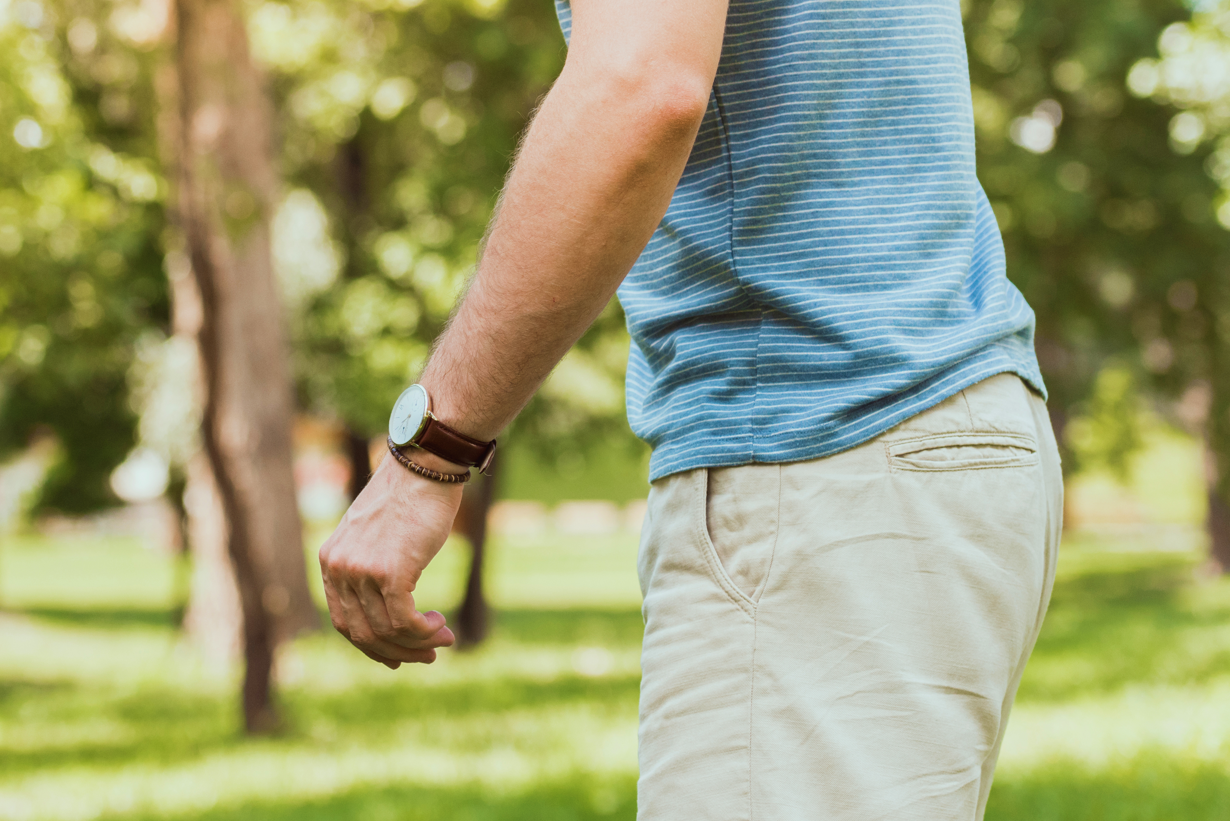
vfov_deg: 10.4
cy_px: 194
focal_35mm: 132
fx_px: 4511
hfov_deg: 15.4
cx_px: 237
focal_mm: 70
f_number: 3.5
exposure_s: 1/1000
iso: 400
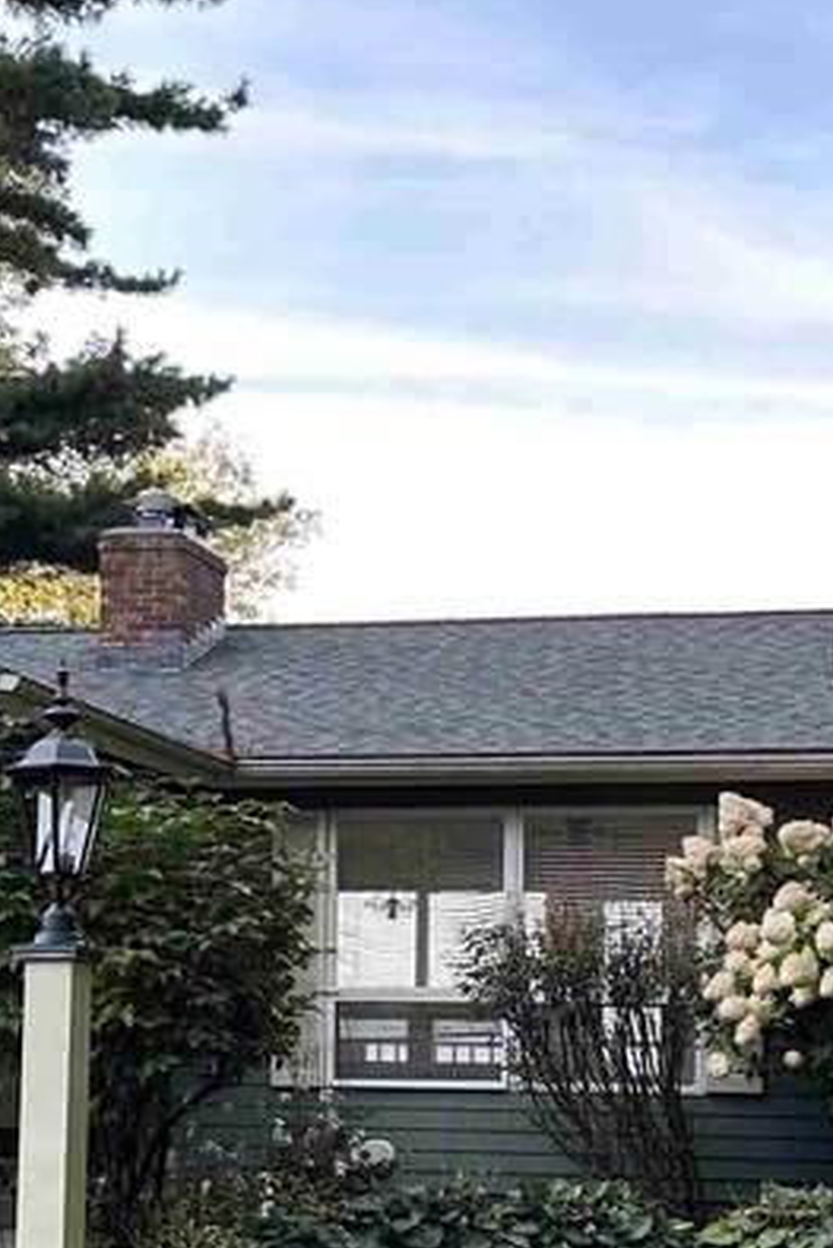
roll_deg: -1.1
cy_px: 950
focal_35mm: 81
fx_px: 2809
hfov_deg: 16.8
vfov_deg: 24.7
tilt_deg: +1.6
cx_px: 288
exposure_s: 1/222
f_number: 1.78
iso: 64
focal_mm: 6.86
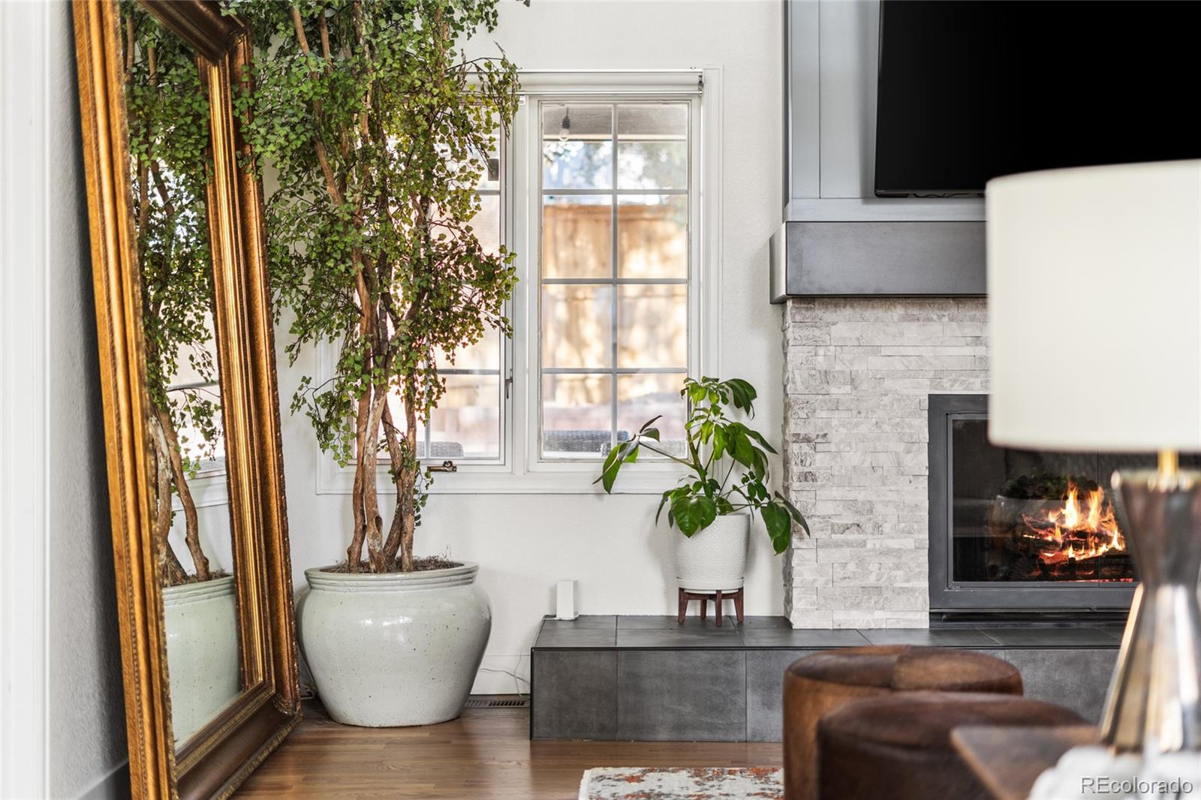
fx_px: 1668
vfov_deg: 27.0
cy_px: 400
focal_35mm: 50
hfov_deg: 39.6
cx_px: 600
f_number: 1.8
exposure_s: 1/50
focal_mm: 50
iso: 500
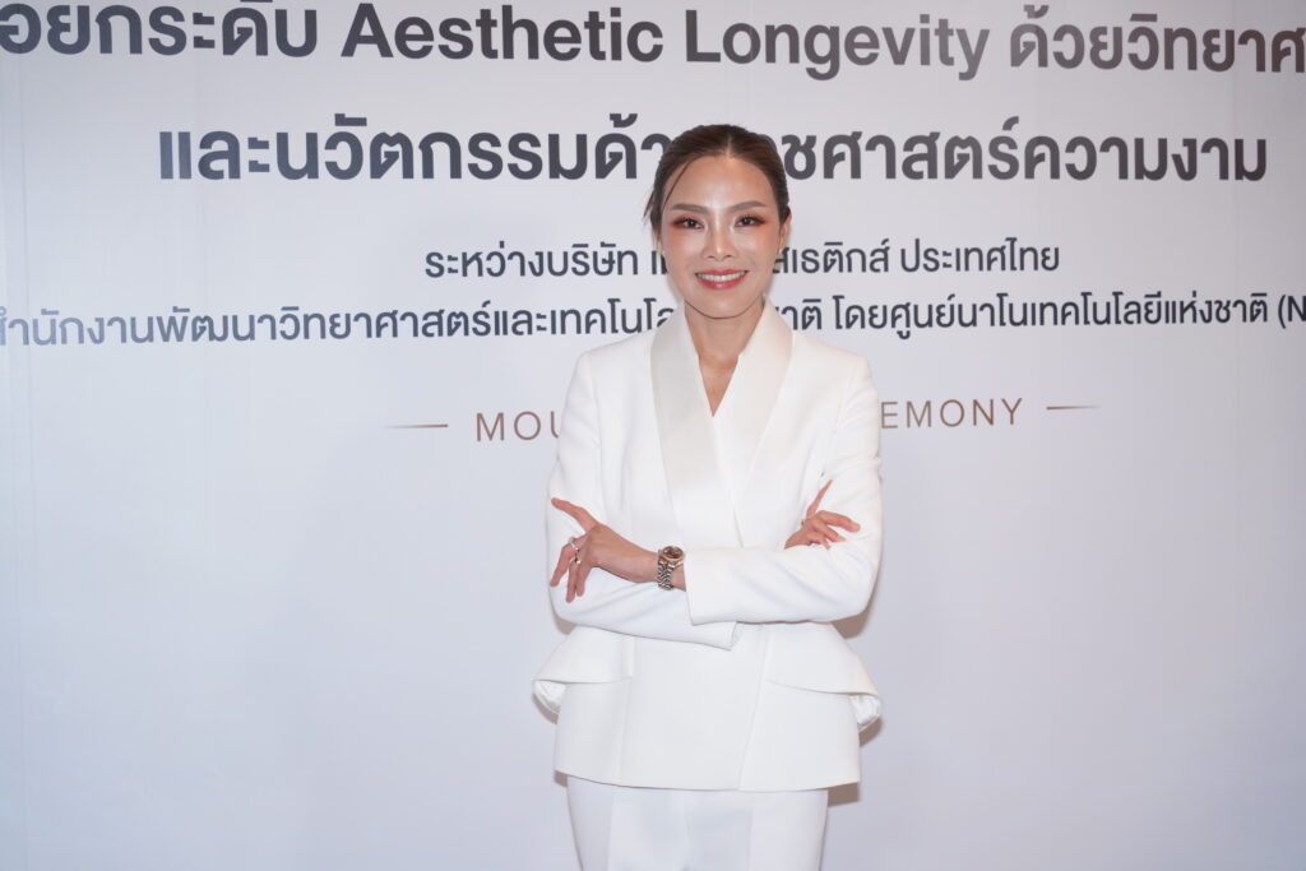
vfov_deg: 22.3
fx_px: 2213
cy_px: 436
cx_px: 653
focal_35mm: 61
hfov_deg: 32.9
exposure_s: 1/160
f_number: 4
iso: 500
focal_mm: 61
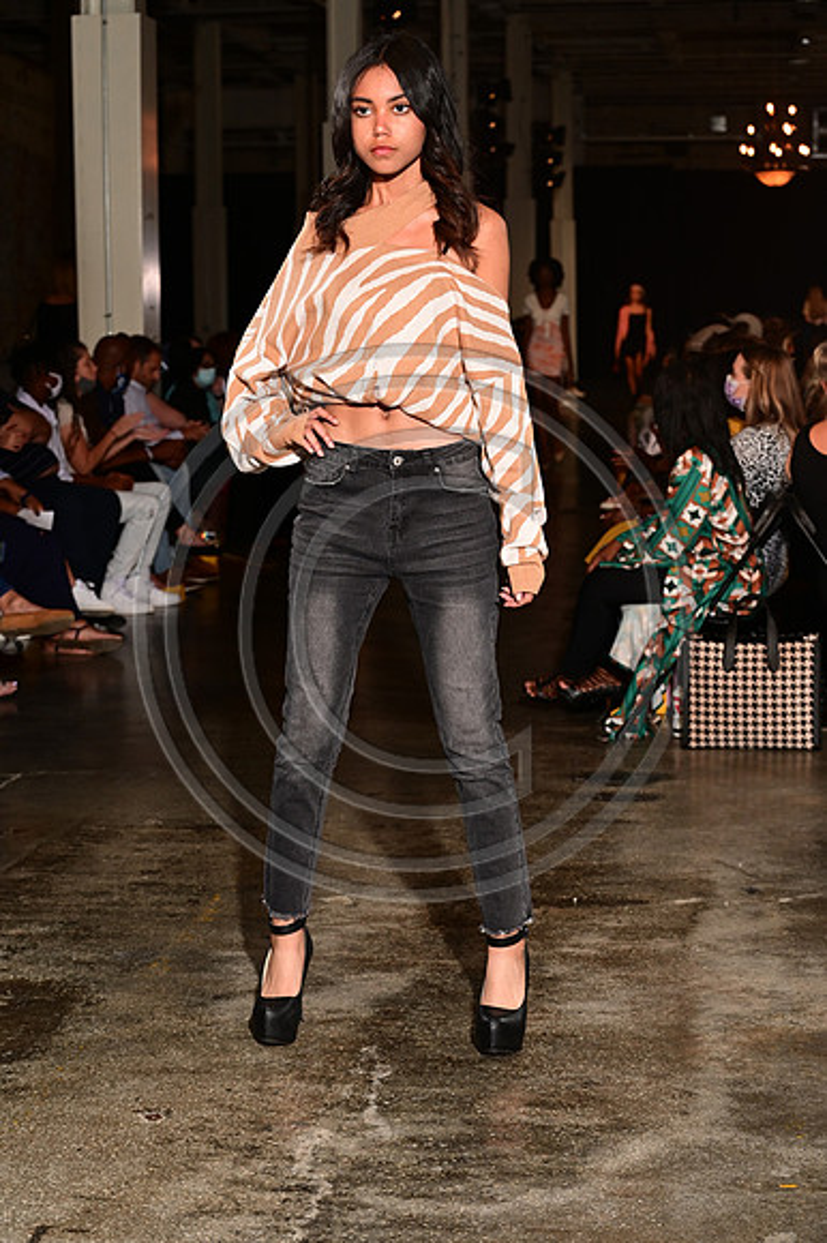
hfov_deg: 19.4
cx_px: 414
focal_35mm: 70
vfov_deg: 28.9
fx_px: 2415
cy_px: 622
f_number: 6.3
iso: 1000
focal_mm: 70
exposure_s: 1/160
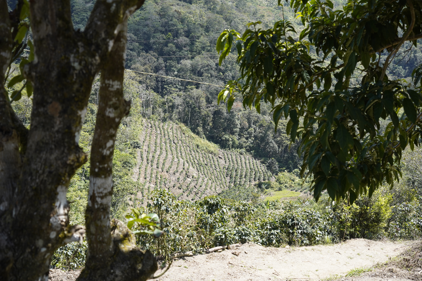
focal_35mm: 51
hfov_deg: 38.9
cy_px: 140
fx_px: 598
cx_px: 211
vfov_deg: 26.5
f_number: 5.6
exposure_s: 1/800
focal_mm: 51
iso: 500
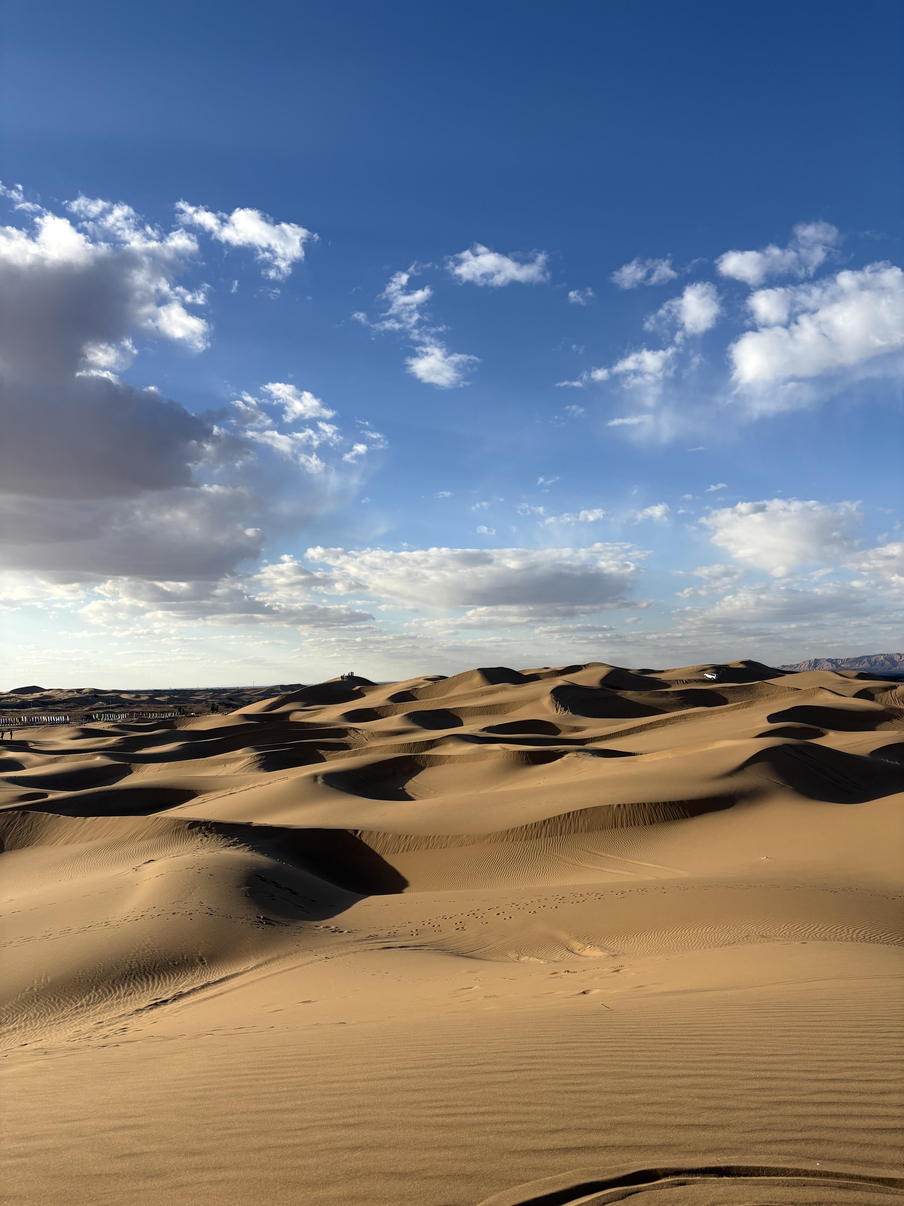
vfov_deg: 67.3
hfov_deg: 53.1
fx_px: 905
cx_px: 452
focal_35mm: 26
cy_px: 603
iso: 50
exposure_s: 1/3125
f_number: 1.6
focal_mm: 5.96
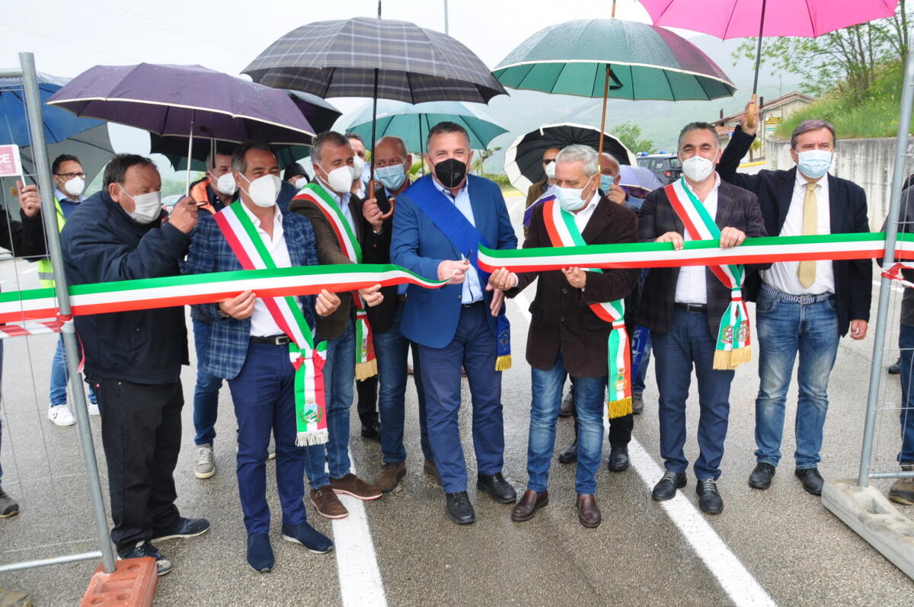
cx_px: 457
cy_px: 304
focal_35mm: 27
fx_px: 685
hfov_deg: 67.4
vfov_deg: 47.8
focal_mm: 18
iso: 200
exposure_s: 1/100
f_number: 9
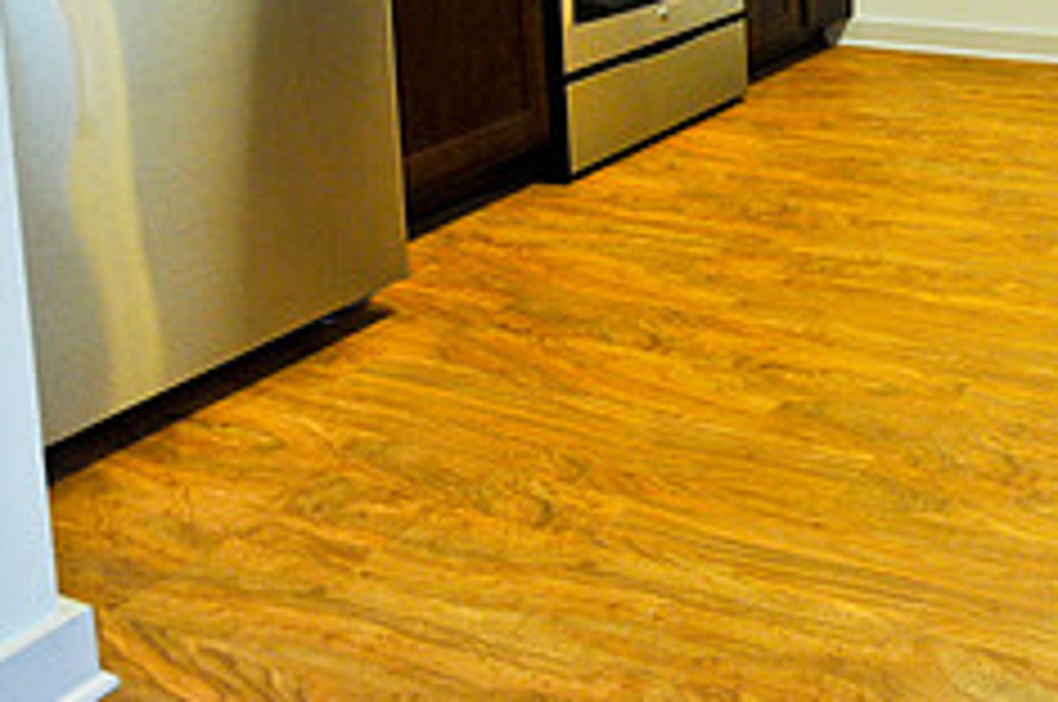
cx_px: 1044
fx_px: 1233
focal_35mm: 42
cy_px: -126
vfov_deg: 28.1
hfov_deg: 40.9
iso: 1250
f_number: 5.6
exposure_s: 1/40
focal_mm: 17
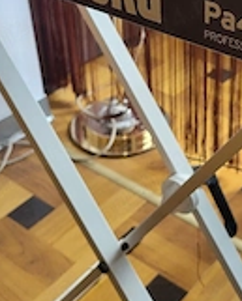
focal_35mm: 63
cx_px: 195
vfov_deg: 29.3
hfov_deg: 23.9
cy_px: 56
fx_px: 563
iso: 200
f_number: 1.8
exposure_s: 1/50.3
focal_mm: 5.4
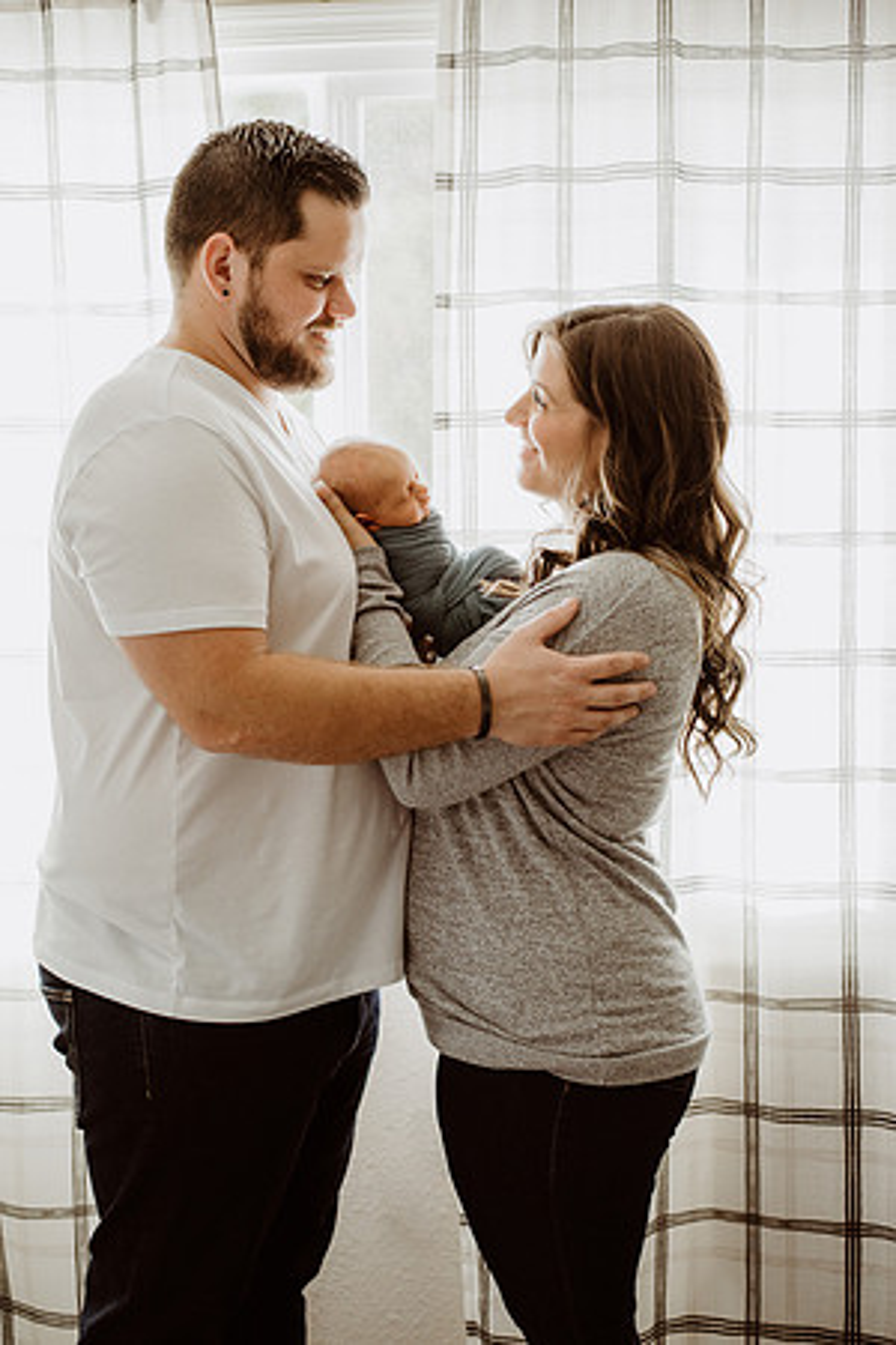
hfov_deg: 27.0
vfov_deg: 39.6
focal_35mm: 50
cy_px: 672
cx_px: 448
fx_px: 1867
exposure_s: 1/160
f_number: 3.2
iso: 500
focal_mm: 50
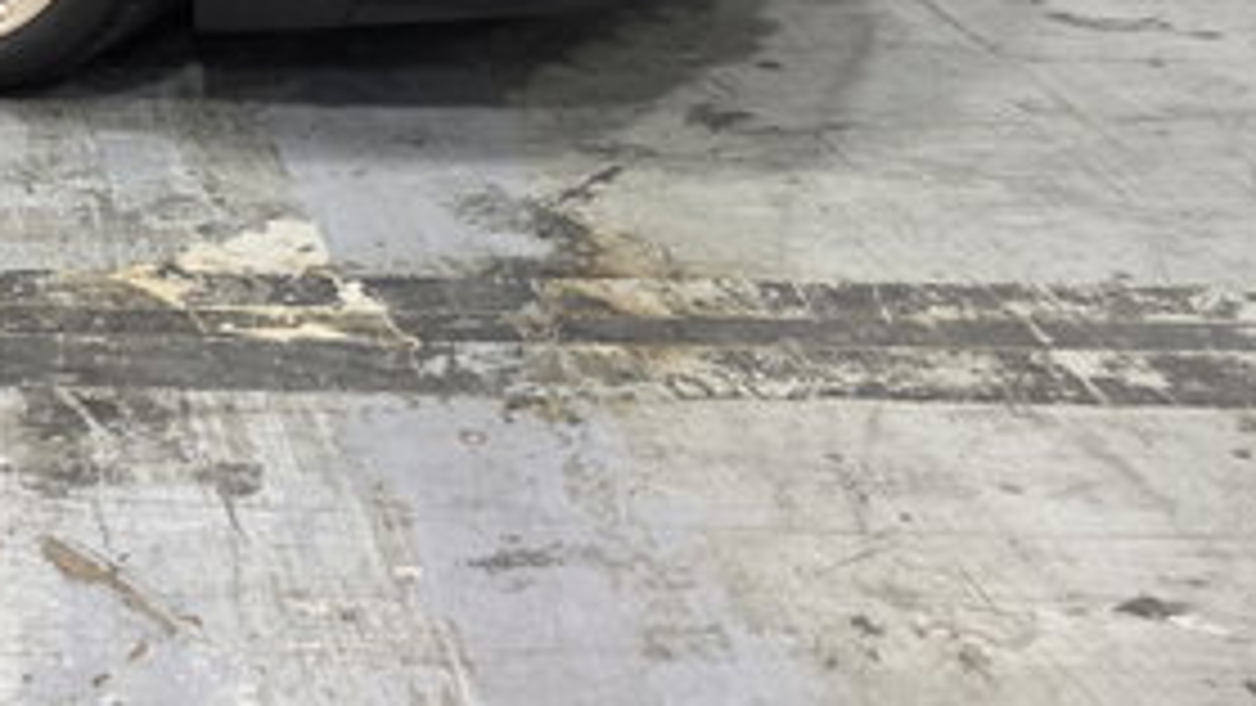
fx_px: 2298
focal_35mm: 69
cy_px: -225
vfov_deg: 16.5
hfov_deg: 27.2
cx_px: -230
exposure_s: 1/120
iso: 400
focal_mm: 6.3
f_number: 1.7
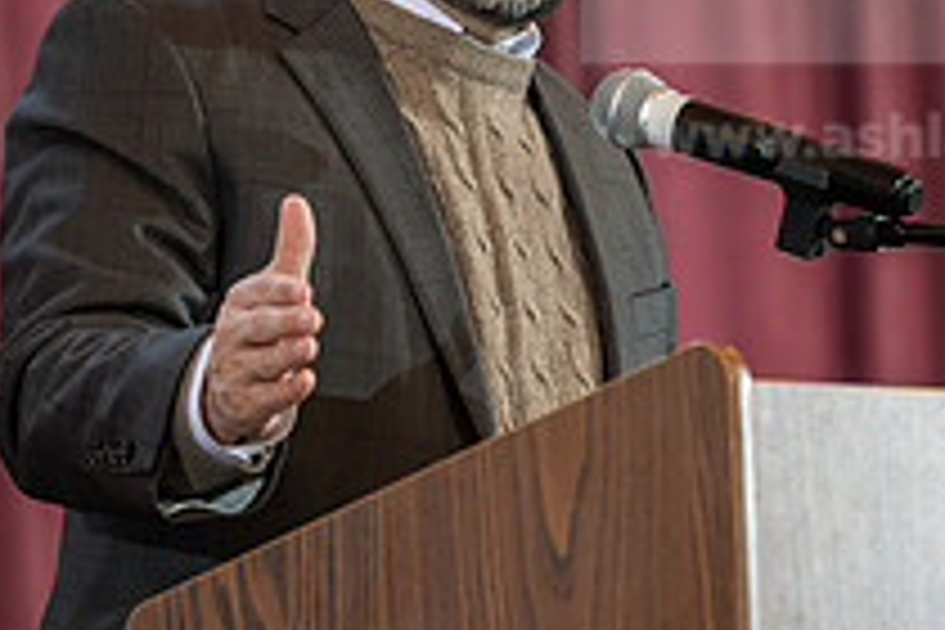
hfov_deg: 6.4
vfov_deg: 4.3
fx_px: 8399
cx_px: 446
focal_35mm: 320
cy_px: 232
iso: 1600
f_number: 3.2
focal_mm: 116
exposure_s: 1/200
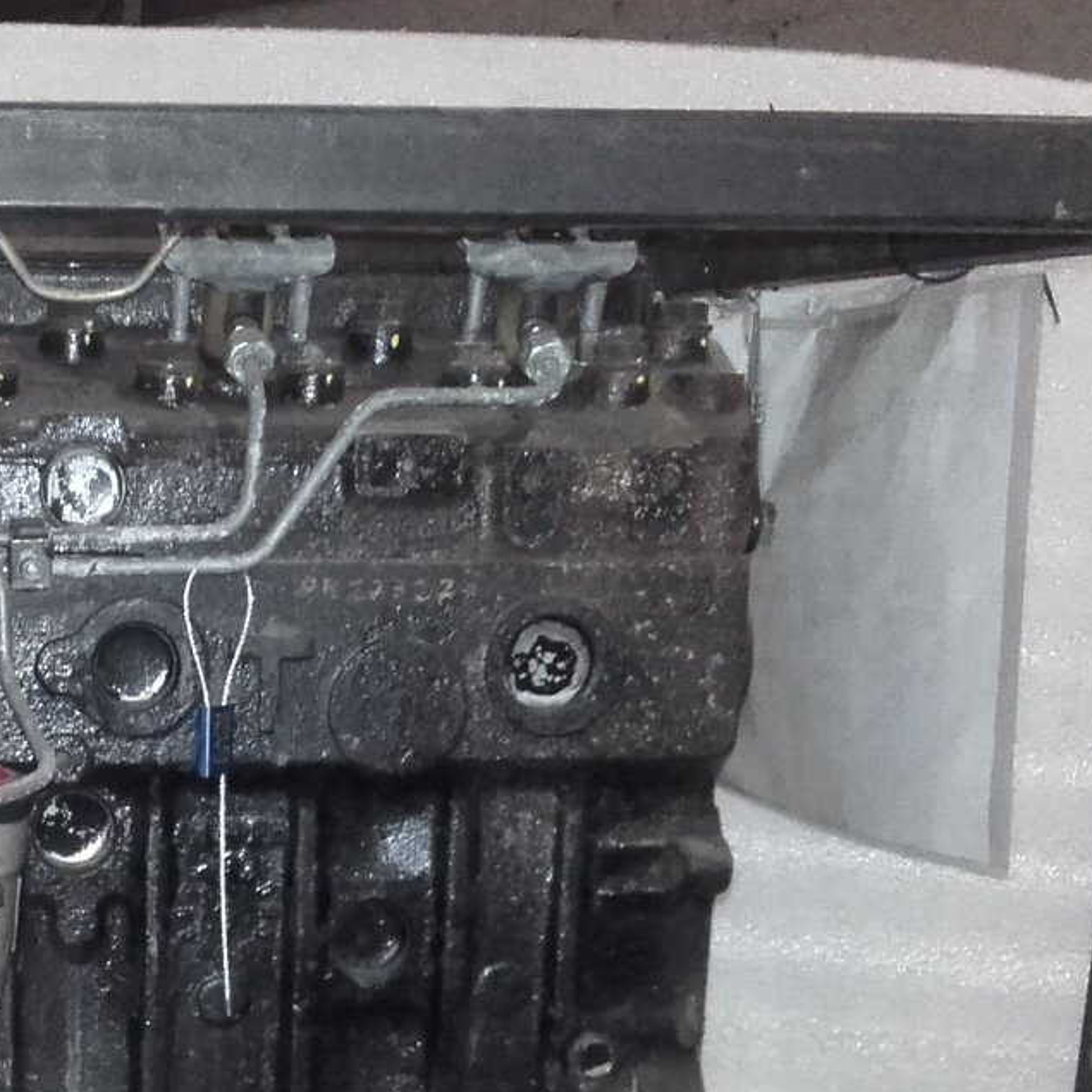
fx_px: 2463
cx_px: -40
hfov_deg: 23.8
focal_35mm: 69
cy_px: 1030
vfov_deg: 24.1
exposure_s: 1/20
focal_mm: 3.31
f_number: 2.2
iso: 420
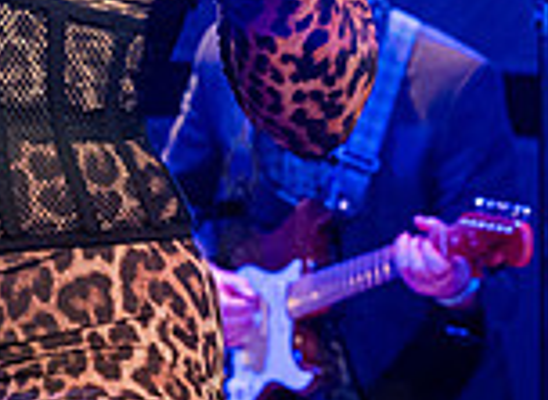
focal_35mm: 270
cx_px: 369
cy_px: -205
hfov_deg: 7.4
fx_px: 4234
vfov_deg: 5.4
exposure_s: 1/500
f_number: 4.5
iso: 10000
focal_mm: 65
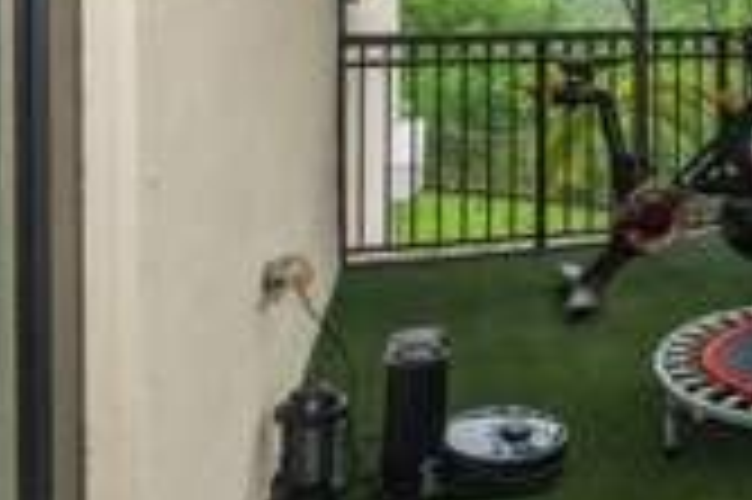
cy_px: -65
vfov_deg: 25.3
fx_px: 1023
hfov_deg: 34.2
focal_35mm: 49
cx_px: 851
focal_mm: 17
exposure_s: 1/40
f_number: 8
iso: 200
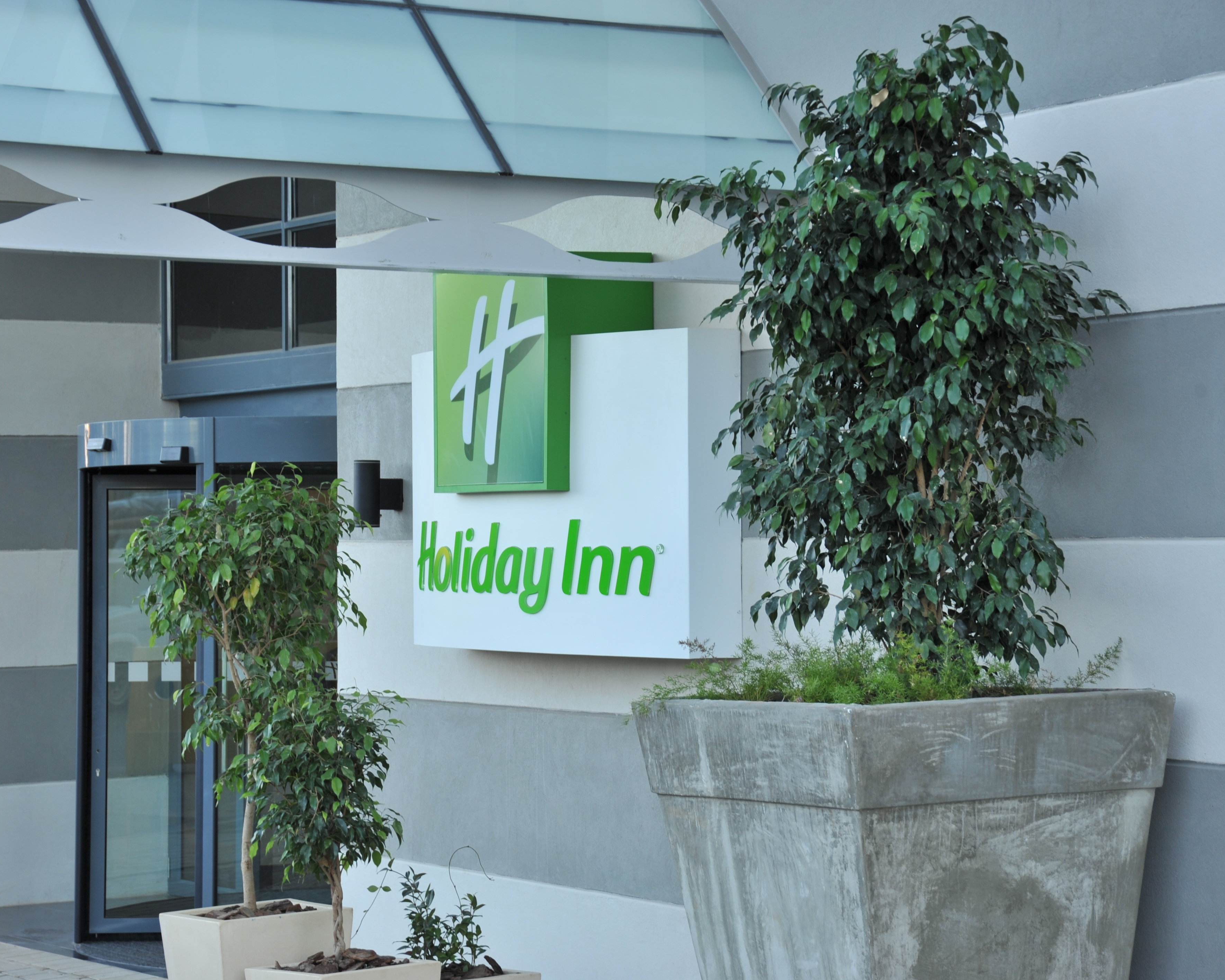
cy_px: 490
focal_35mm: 96
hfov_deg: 19.9
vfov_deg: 16.0
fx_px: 3481
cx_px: 518
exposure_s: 1/50
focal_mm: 85
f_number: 7.1
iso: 200
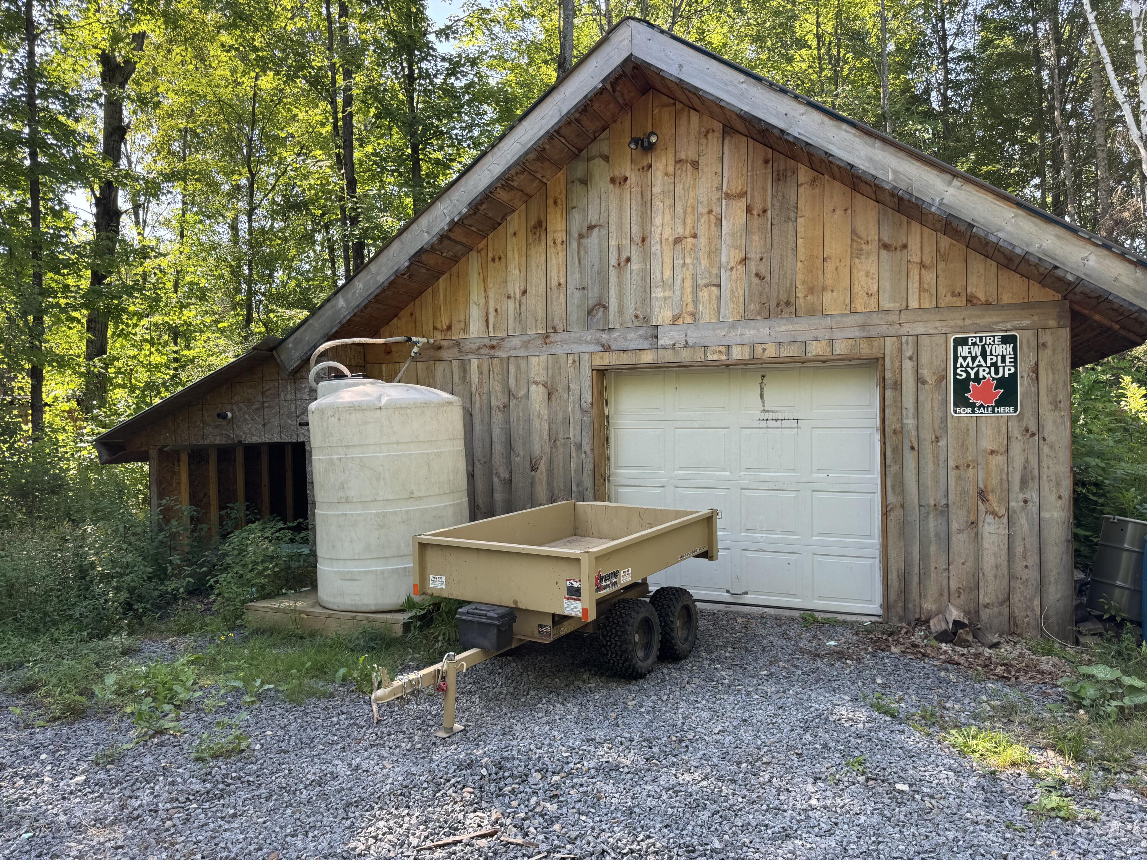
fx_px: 795
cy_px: 430
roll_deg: +1.6
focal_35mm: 24
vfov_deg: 56.8
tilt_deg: -1.9
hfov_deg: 71.6
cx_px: 574
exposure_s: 1/419
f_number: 1.78
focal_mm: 6.76
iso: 80
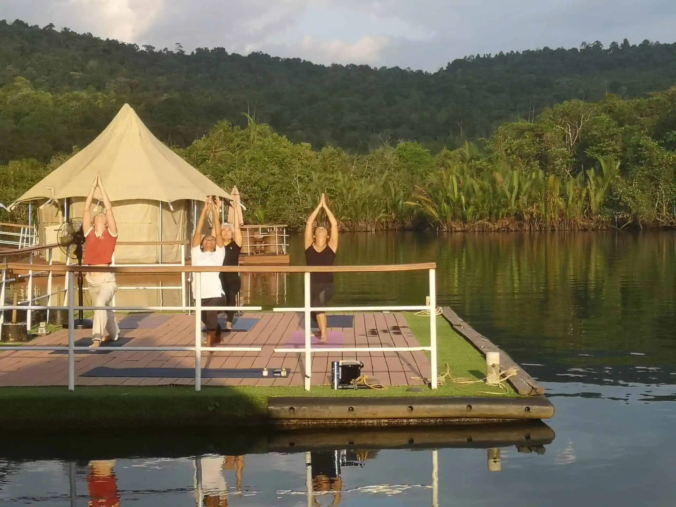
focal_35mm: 65
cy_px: 254
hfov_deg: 29.8
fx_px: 1269
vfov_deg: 22.6
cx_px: 338
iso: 50
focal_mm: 5.58
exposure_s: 1/760
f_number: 1.8
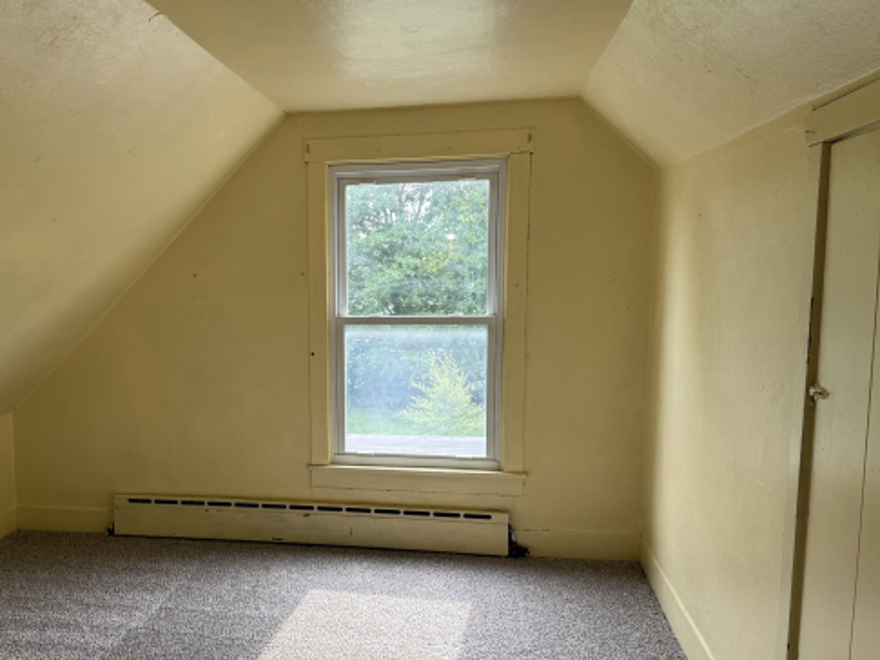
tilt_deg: -6.0
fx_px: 839
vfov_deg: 42.9
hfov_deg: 54.4
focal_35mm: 33
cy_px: 370
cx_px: 308
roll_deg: +0.3
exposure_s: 1/216
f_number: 1.78
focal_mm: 6.76
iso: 100
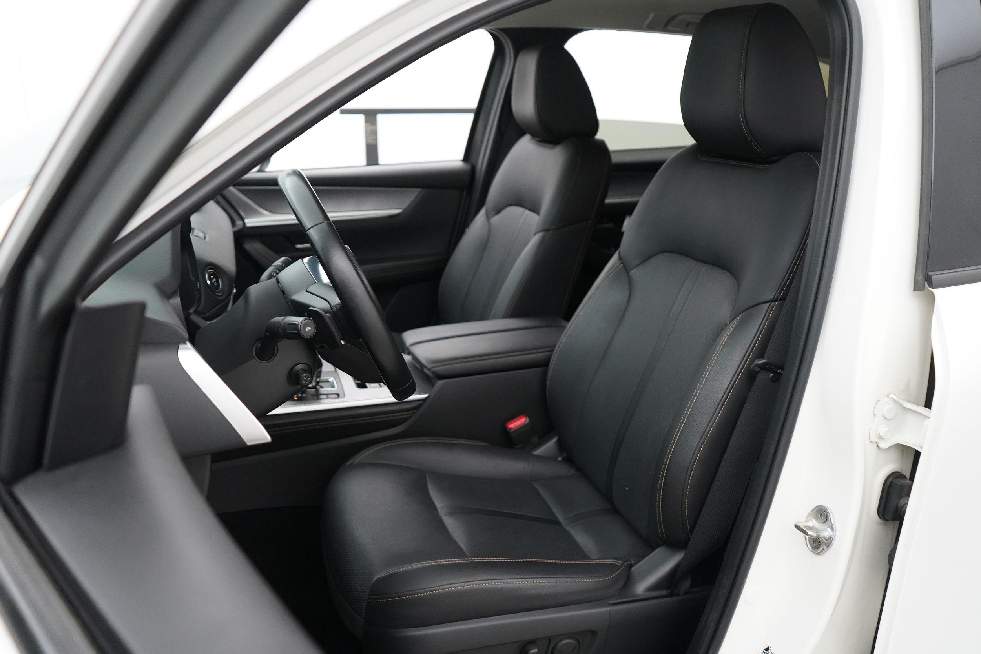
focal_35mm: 29
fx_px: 790
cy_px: 327
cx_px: 490
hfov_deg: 63.7
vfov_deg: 45.0
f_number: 3.5
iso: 6400
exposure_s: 1/160
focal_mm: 29
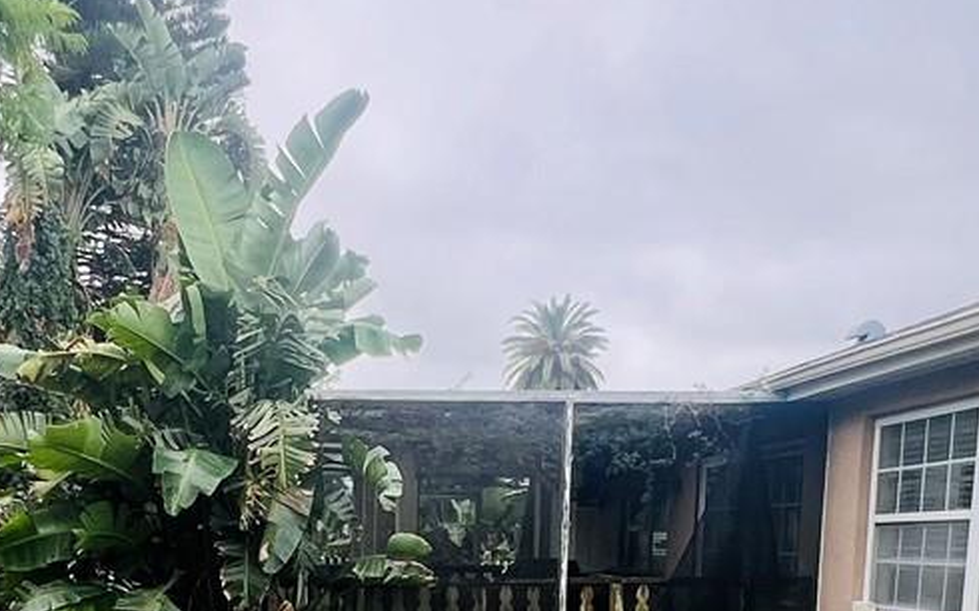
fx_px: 1200
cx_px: 292
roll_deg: -0.4
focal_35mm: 45
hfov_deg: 43.5
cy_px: 707
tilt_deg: -7.8
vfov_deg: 25.9
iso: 50
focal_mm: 1.57
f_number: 1.8
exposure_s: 1/99
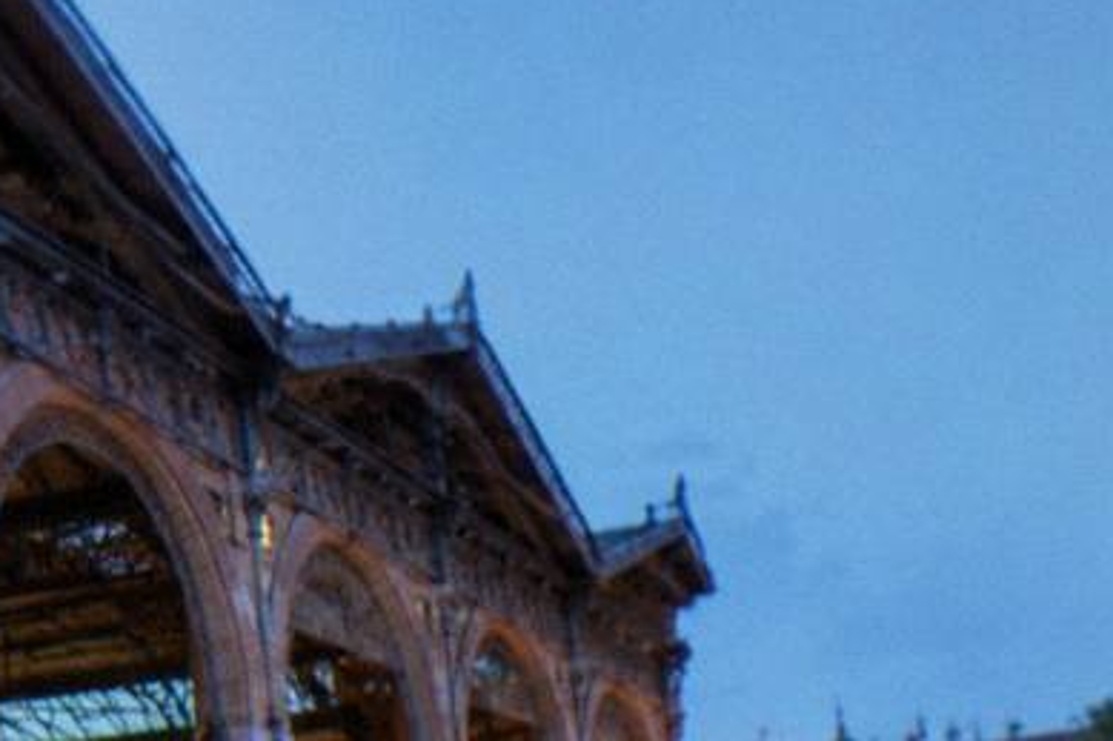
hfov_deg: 22.3
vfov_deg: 14.7
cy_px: 873
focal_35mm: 90
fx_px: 2781
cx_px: 215
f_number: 9
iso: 2000
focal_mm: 35
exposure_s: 1/50
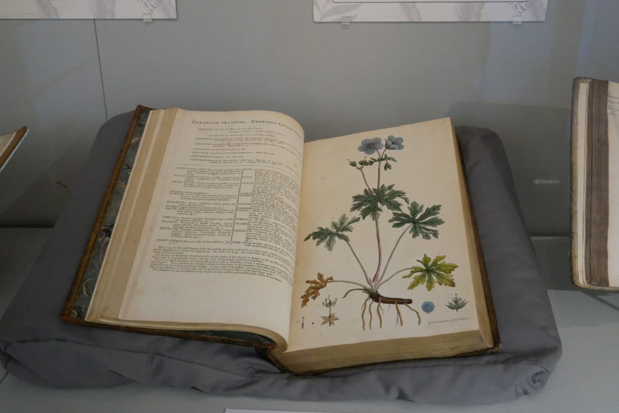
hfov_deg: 46.4
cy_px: 208
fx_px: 722
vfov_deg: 31.9
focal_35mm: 42
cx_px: 310
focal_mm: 20
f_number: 4.1
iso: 3200
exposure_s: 1/50
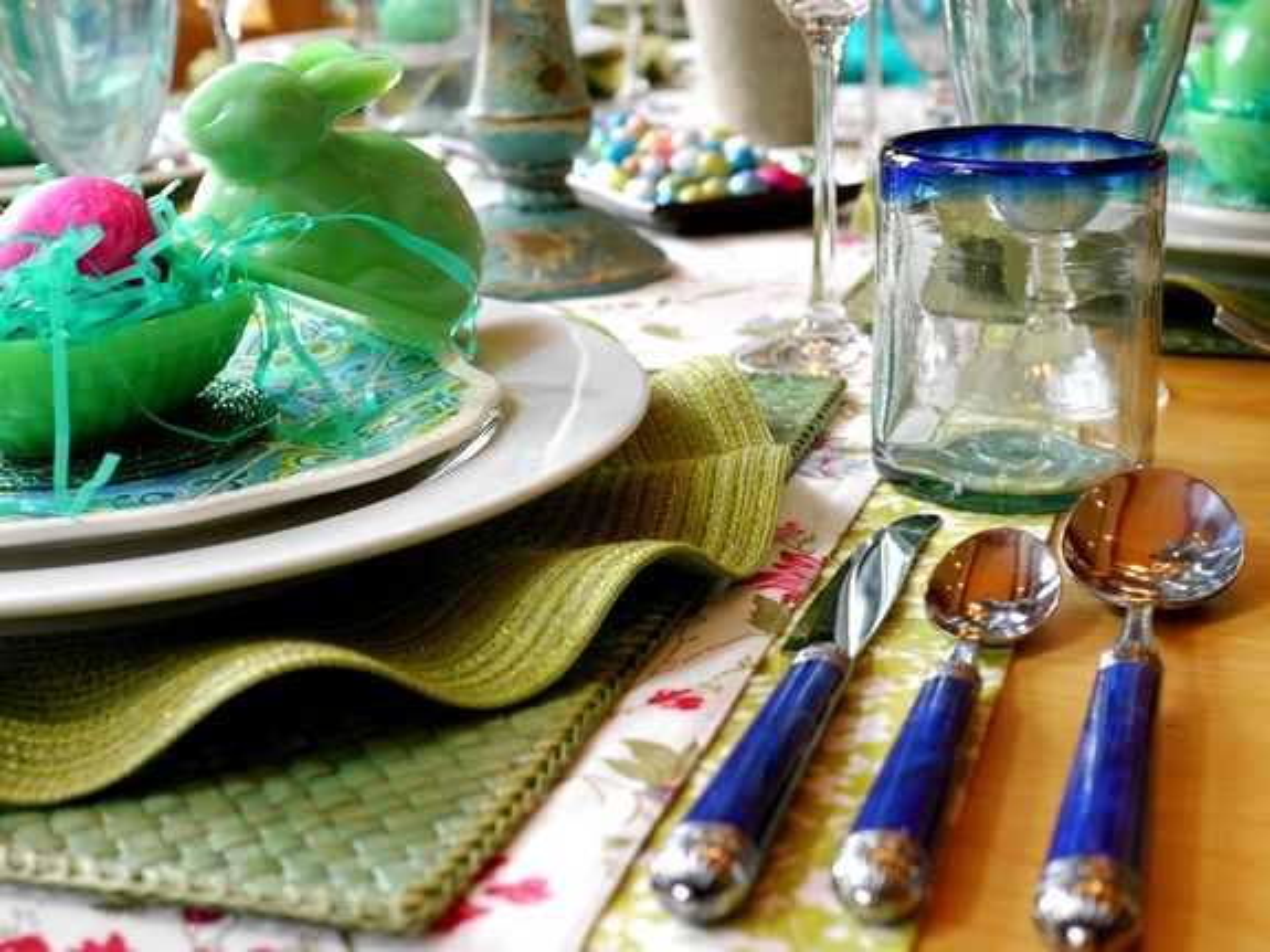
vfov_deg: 29.1
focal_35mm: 50
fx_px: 1834
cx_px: 635
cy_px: 476
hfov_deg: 38.2
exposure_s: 1/30
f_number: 4.5
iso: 200
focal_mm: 25
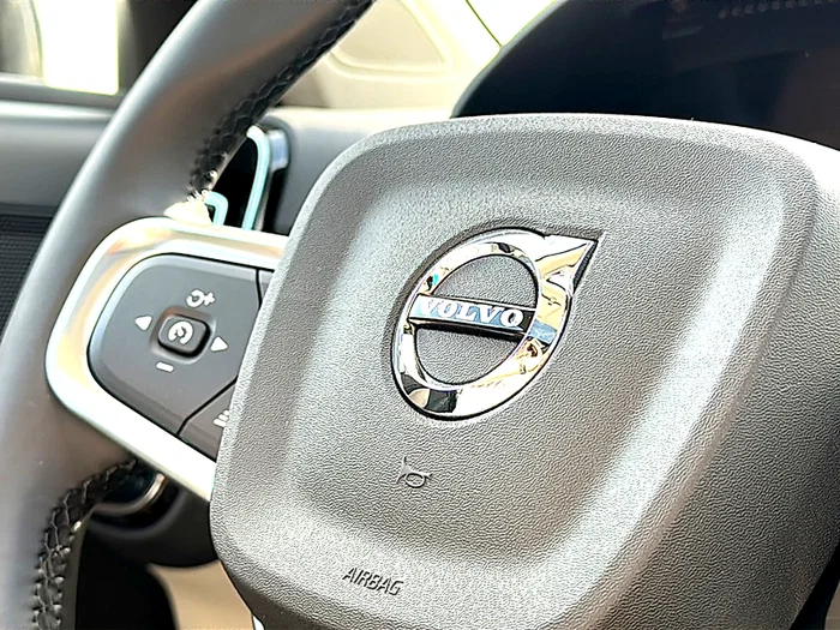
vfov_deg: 29.1
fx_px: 1213
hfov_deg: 38.2
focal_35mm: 50
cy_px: 315
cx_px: 420
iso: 80
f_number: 1.78
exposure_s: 1/219
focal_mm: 6.86
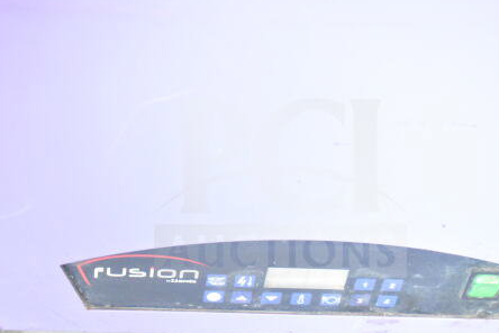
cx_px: 280
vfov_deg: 13.8
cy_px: 188
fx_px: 1372
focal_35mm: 99
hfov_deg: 20.6
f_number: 5.3
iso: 20000
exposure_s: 1/80
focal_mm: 48
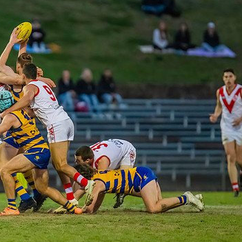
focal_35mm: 683
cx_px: 1
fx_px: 5402
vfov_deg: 2.6
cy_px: 126
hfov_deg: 2.6
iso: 10000
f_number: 2.8
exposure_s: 1/1600
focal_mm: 300
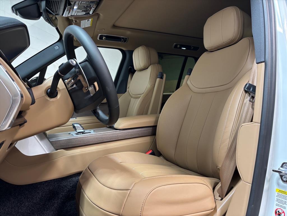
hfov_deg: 67.3
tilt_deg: +1.6
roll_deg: +1.1
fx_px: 216
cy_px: 108
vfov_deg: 53.1
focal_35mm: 26
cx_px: 144
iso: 80
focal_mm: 5.96
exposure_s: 1/60
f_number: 1.6
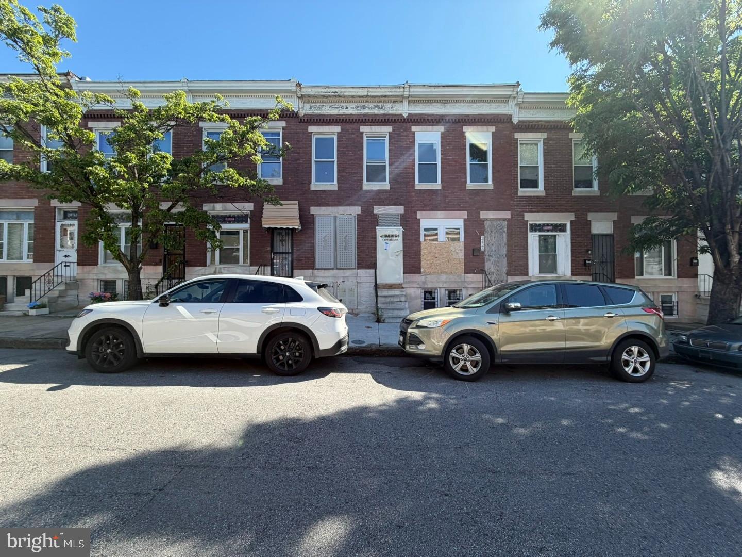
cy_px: 278
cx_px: 371
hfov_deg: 102.1
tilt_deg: +3.6
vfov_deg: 85.7
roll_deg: +1.0
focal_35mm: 14
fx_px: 300
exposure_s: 1/502
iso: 50
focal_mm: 2.22
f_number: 2.2
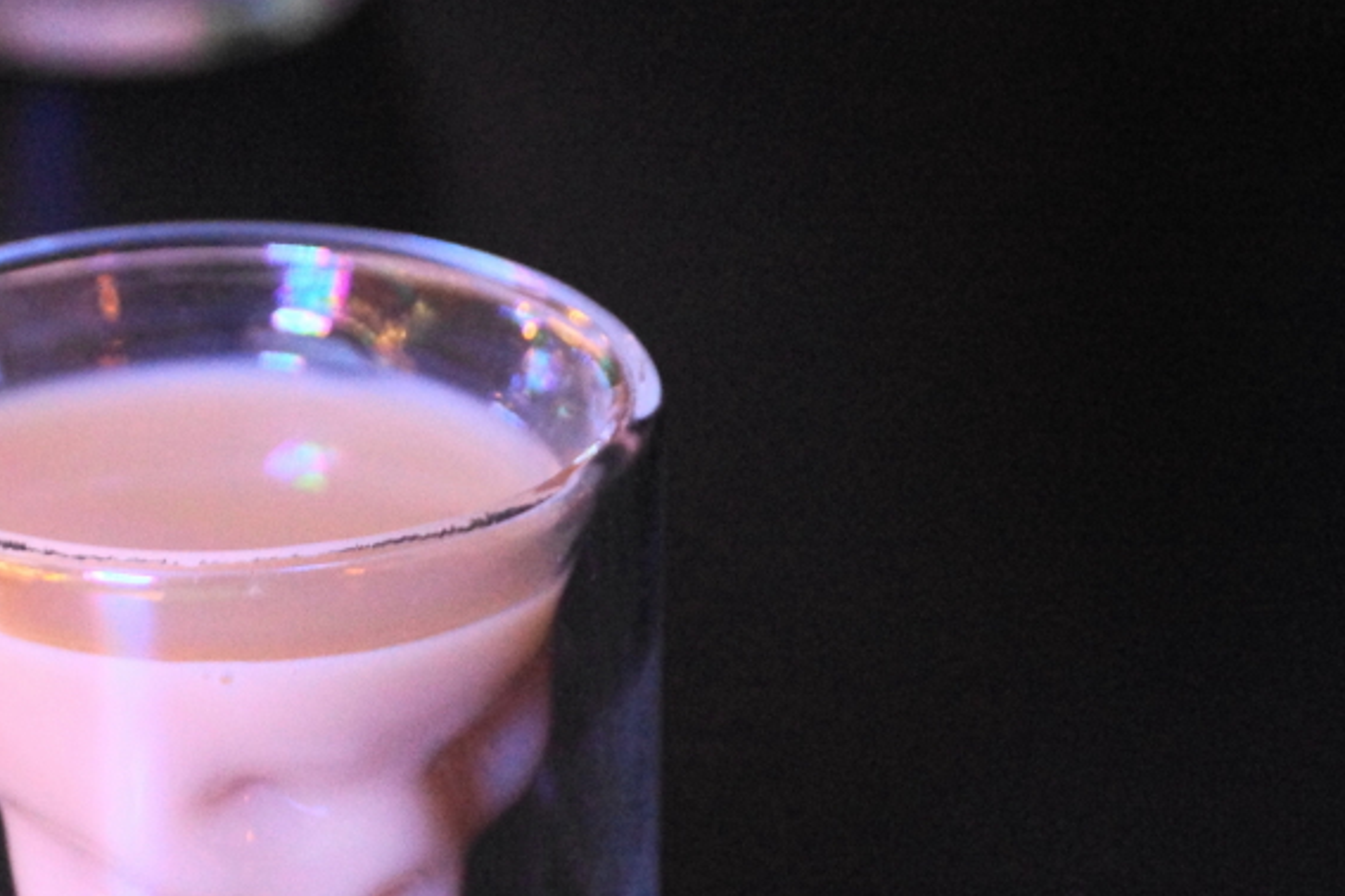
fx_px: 8891
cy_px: 723
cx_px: 334
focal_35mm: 238
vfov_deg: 5.8
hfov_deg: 8.6
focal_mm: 90
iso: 1600
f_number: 5.6
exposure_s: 1/6
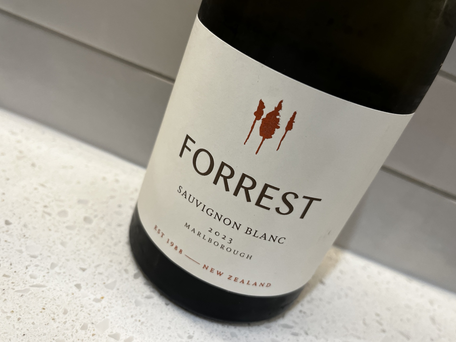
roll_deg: -23.6
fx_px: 395
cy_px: 158
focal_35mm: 30
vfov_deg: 46.8
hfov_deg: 60.0
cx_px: 234
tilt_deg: -25.9
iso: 125
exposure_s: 1/100
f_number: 1.6
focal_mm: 5.1
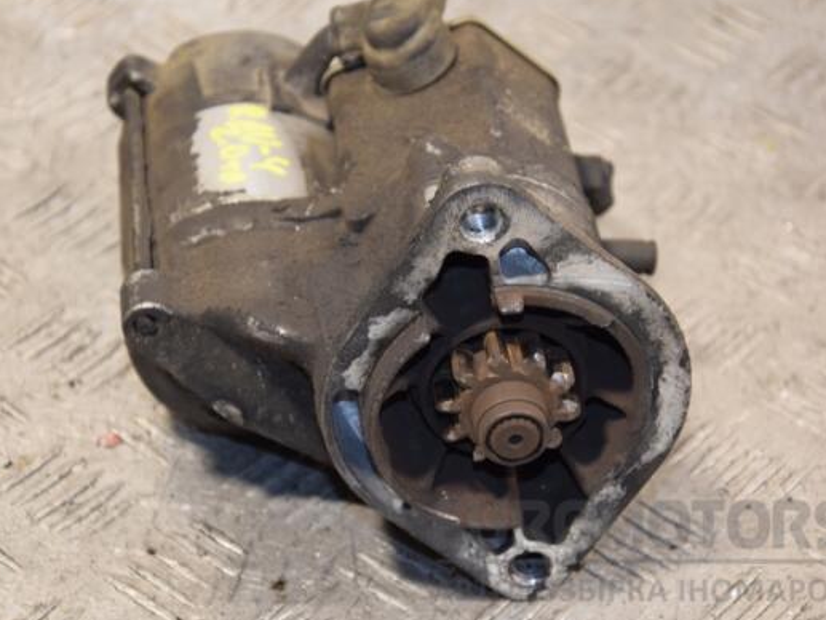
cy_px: 312
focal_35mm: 126
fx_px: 2997
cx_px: 403
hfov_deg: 15.7
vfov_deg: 11.8
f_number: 5.3
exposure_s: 1/100
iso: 800
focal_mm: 75
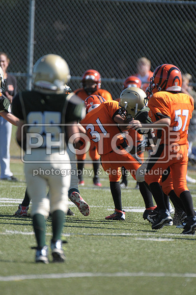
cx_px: 98
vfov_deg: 3.4
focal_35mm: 600
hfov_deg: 2.3
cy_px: 148
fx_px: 4914
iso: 640
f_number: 4
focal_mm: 400
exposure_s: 1/2500
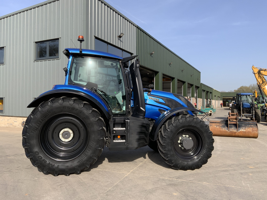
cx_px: 134
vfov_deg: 48.2
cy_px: 100
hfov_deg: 61.7
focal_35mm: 29
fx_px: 224
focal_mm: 3
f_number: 1.8
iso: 16
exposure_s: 1/1412
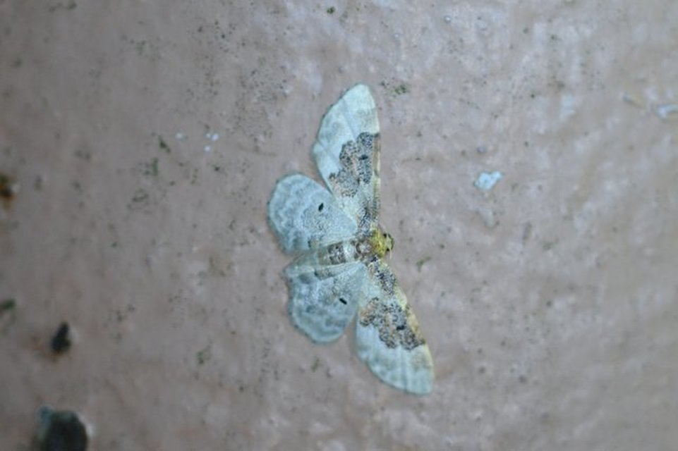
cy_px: 226
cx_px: 339
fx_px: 2965
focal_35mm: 158
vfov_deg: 8.7
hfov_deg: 13.0
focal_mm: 105
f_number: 4
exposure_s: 1/100
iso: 500
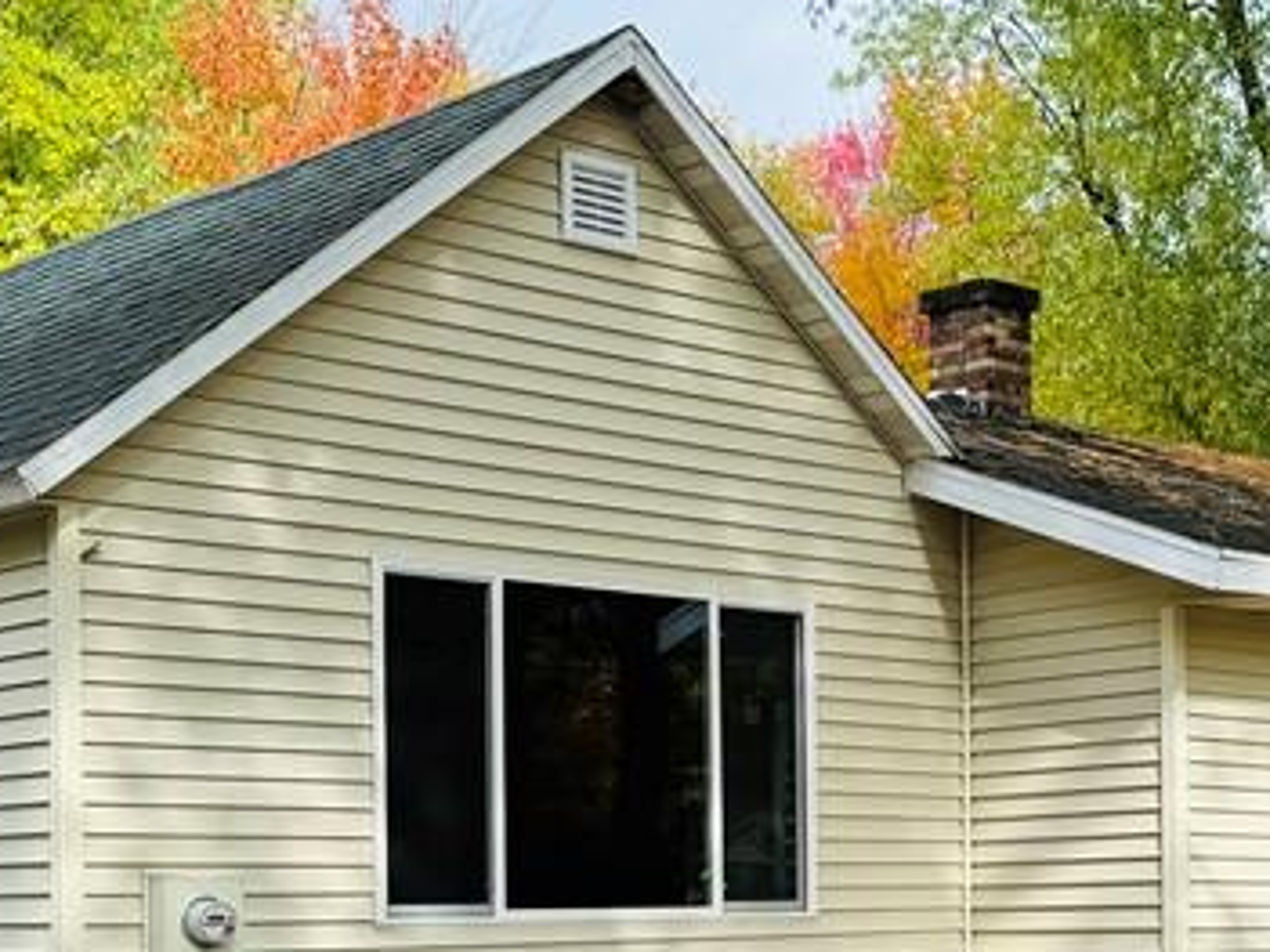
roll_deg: +0.2
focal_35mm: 70
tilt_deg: -0.4
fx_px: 2567
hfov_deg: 27.2
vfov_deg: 20.5
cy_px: 869
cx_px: 1046
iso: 80
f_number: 1.78
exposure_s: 1/1524
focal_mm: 6.86
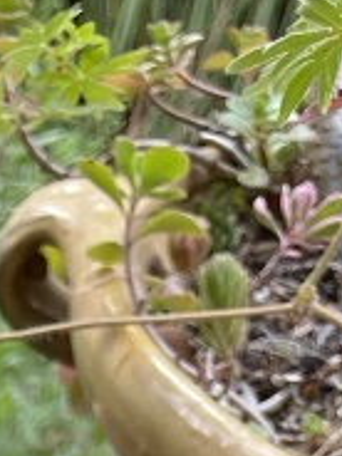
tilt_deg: -41.9
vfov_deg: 9.2
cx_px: -221
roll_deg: -9.0
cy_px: 1375
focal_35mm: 170
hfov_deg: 8.5
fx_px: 2239
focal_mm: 4.2
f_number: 1.6
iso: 32
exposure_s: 1/121
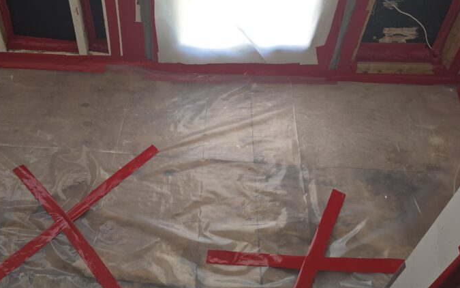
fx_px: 464
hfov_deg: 51.5
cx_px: 144
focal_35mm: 37
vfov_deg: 34.4
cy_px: 125
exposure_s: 1/60
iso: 50
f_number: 1.7
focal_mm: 6.3
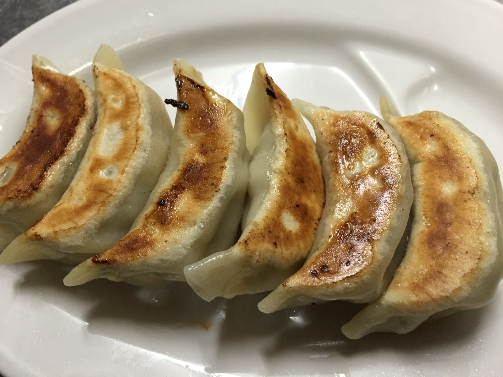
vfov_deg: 48.2
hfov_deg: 61.7
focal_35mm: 29
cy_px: 188
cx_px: 252
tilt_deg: -68.8
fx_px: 421
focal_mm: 4.15
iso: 125
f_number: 2.2
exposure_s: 1/30
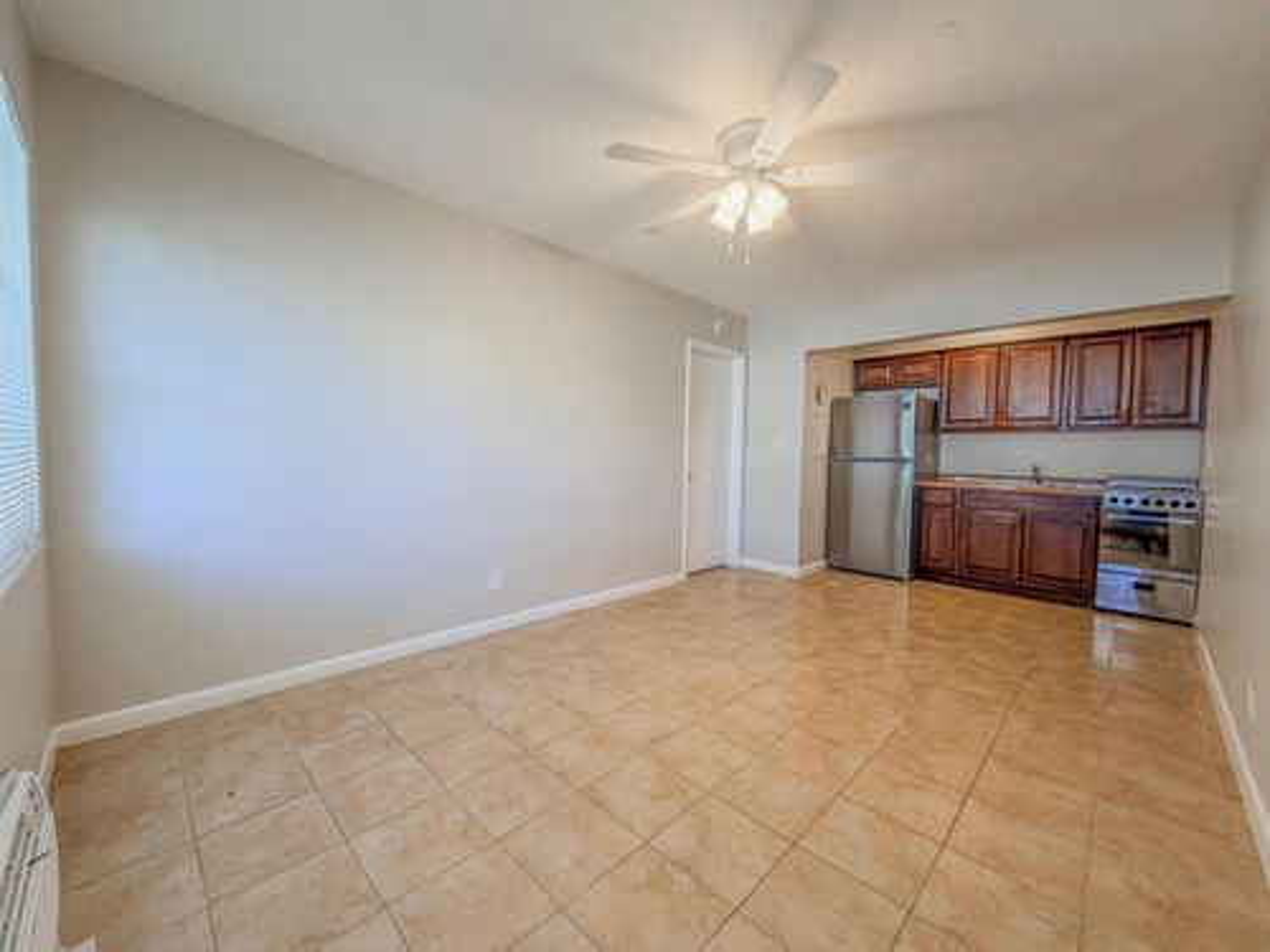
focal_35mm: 14
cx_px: 635
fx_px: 514
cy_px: 476
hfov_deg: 102.1
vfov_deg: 85.7
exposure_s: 1/120
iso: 200
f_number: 2.2
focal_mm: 2.22
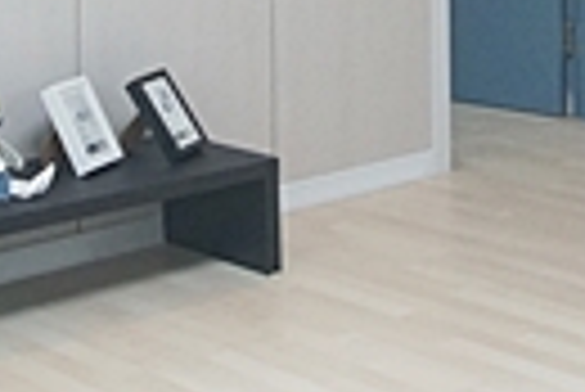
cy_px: -261
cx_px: 266
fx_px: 1497
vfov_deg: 13.7
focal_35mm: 92
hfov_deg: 22.1
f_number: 9
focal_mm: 10
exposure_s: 1/30
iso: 800
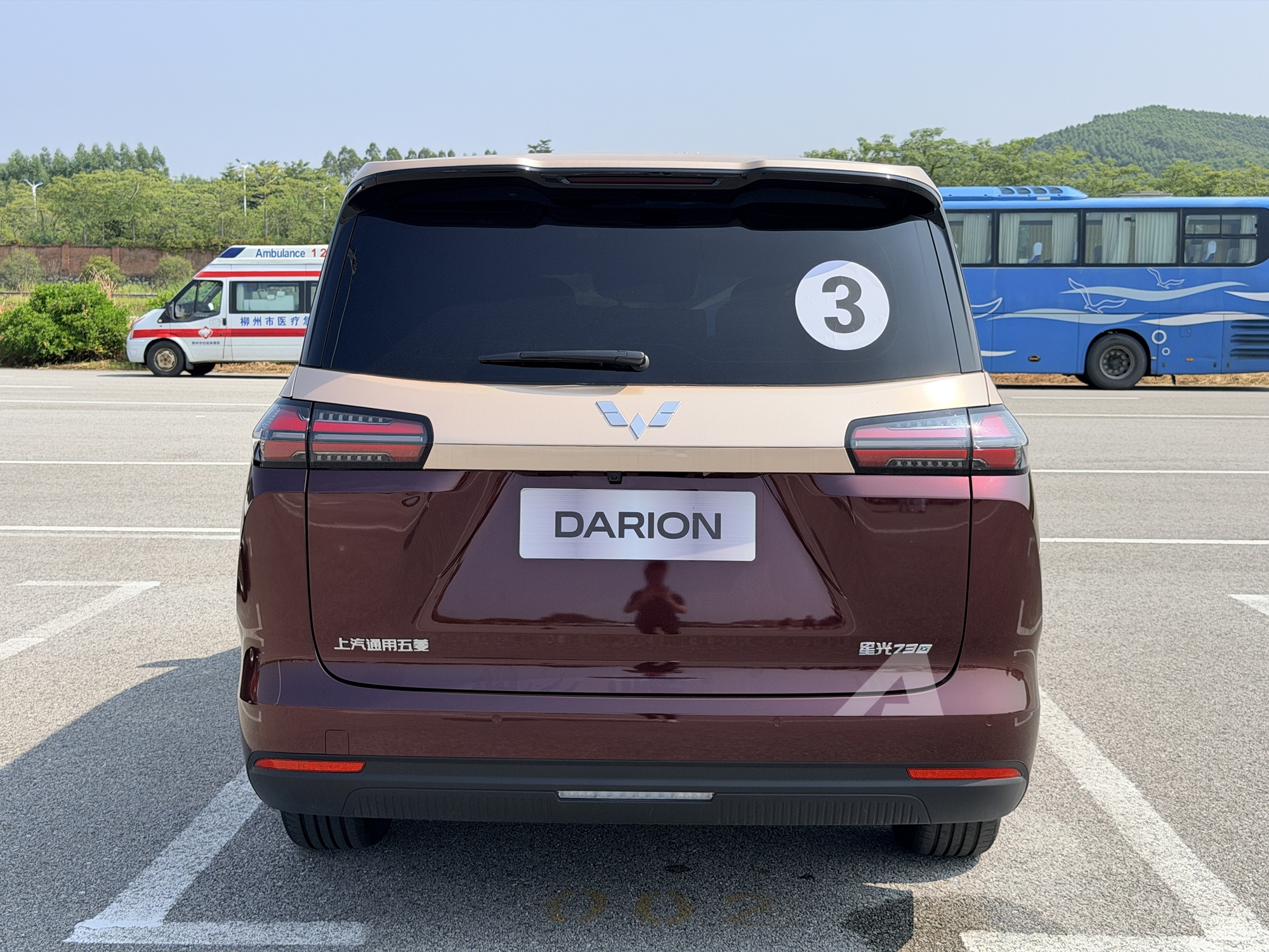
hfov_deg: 39.7
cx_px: 634
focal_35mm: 48
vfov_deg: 30.3
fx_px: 1760
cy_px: 476
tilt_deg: -5.7
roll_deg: -0.9
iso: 80
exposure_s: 1/3226
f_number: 1.78
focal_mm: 6.76
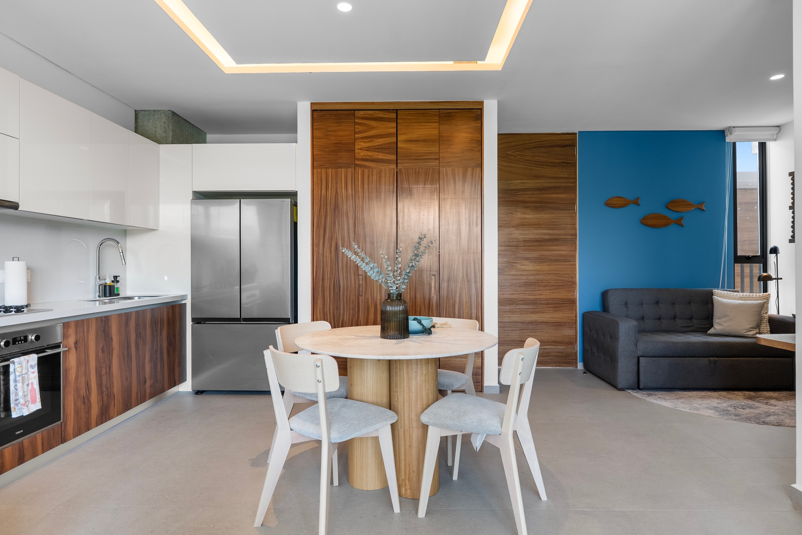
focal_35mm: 20
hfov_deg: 82.5
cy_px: 268
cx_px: 401
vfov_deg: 60.8
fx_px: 457
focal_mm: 20.5
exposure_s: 1/25
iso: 500
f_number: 9
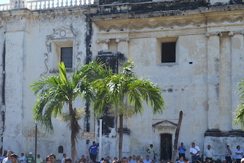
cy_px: 112
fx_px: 434
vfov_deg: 21.2
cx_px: 55
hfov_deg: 30.8
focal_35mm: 64
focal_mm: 20
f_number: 6.3
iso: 100
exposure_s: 1/200
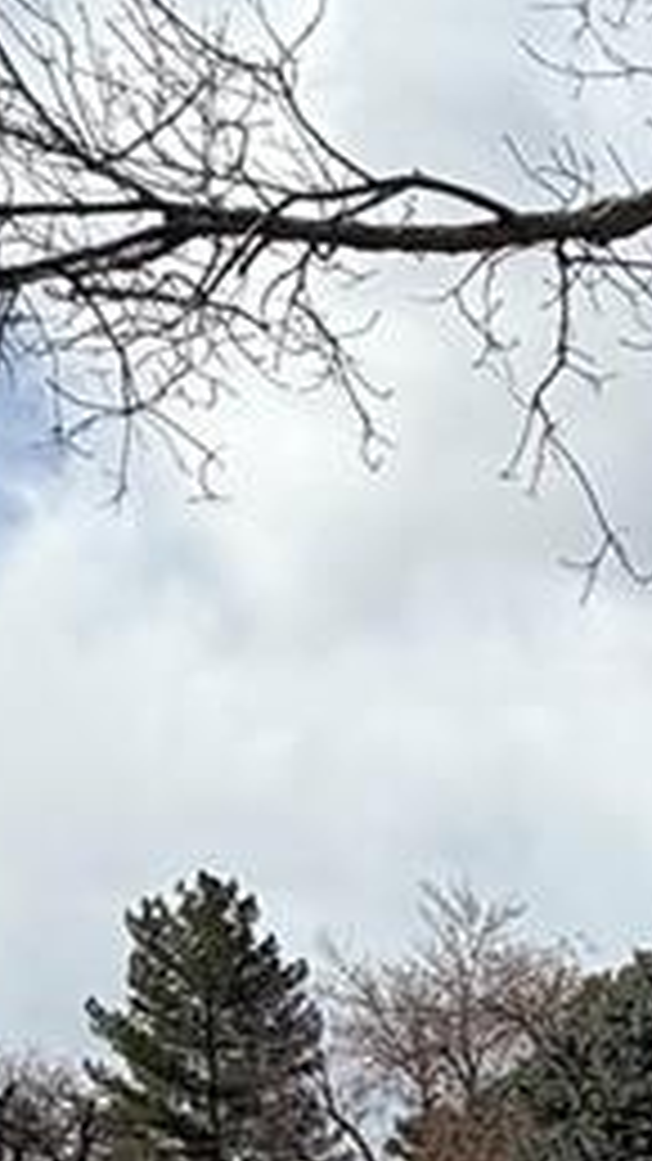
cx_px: 1596
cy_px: 1606
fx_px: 2184
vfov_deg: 24.8
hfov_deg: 12.8
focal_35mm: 71
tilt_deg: -3.3
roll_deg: -0.6
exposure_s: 1/2237
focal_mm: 2.22
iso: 50
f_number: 2.2
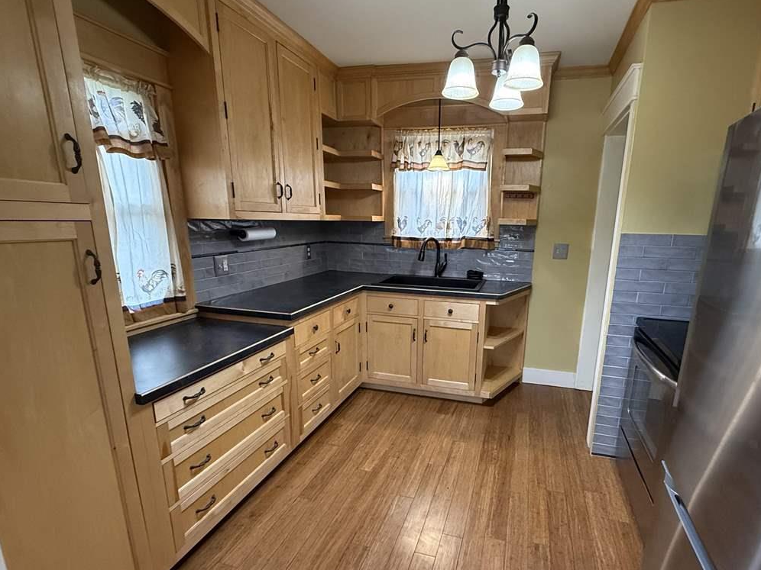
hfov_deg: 87.4
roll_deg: -0.9
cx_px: 426
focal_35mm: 18
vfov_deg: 71.4
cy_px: 314
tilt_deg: -13.4
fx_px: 396
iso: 640
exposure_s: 1/120
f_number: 2.2
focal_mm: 2.22
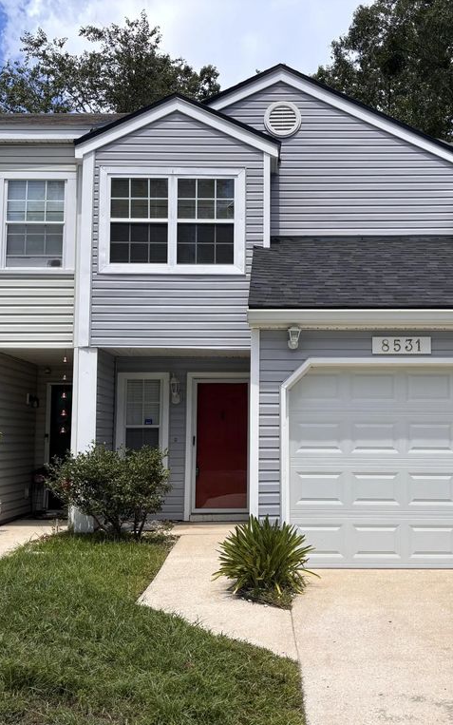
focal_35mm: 37
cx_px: 272
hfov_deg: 34.3
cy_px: 363
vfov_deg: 52.7
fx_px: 731
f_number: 1.6
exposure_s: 1/2710
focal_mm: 5.96
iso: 50
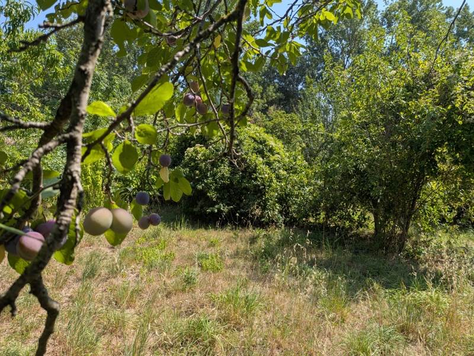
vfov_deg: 56.8
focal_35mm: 24
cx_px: 237
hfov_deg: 71.6
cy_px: 178
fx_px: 329
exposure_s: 1/943
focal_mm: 4.53
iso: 24
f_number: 1.7
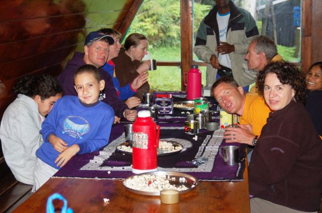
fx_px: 642
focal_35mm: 72
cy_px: 106
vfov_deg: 18.8
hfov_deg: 28.1
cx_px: 161
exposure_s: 1/60
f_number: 4.2
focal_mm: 48
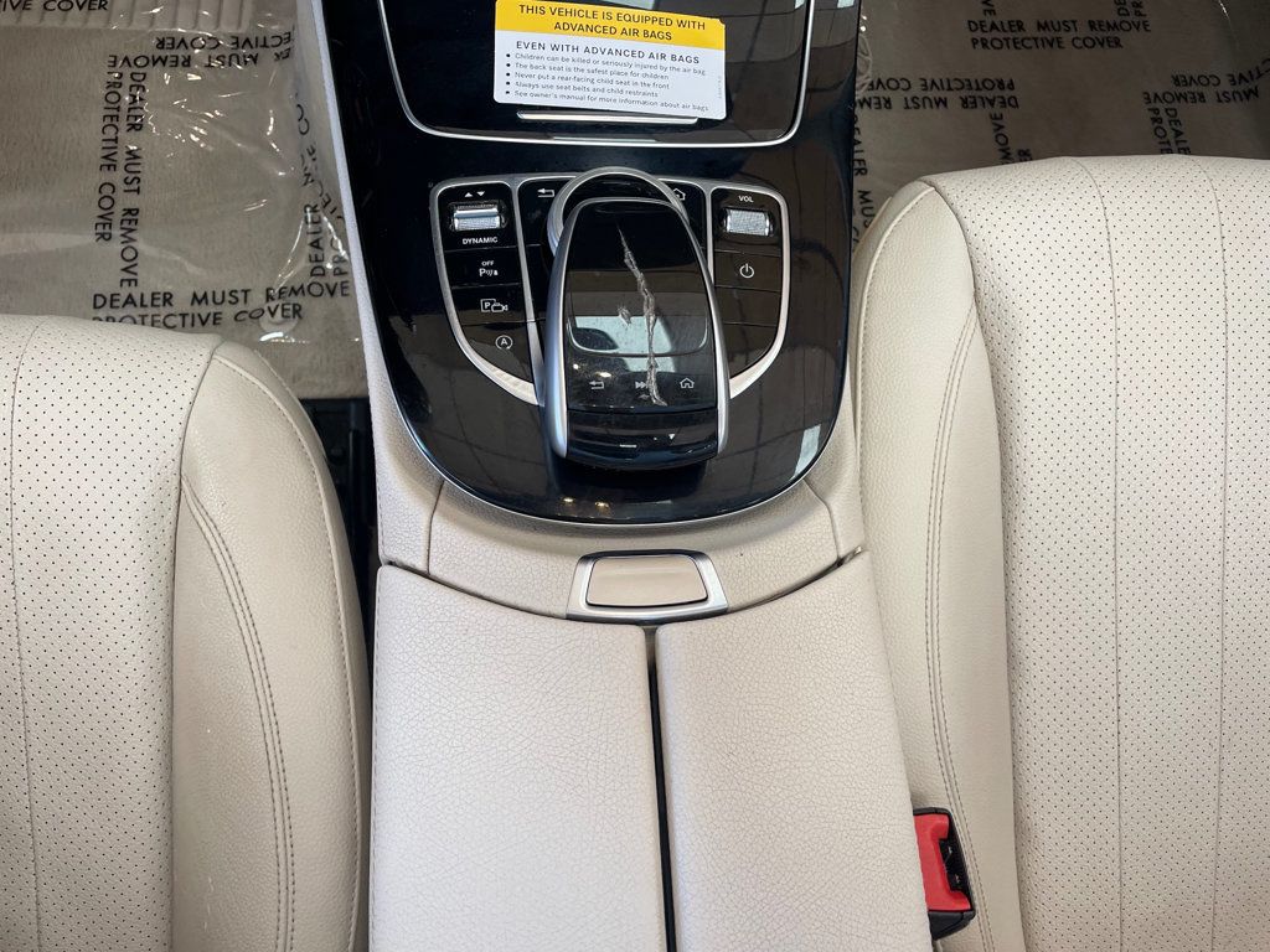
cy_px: 476
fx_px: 954
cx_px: 635
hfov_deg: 67.3
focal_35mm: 26
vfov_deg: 53.1
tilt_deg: -73.7
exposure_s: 1/120
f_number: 1.6
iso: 80
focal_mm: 4.2
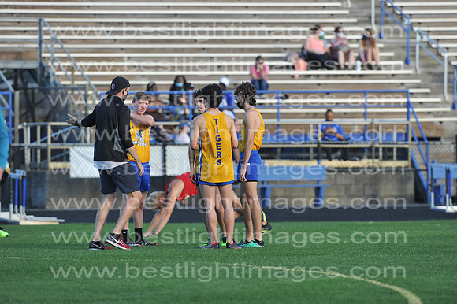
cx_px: 228
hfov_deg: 6.9
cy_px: 152
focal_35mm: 300
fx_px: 3806
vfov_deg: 4.6
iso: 320
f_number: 4.5
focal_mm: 300
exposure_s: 1/800
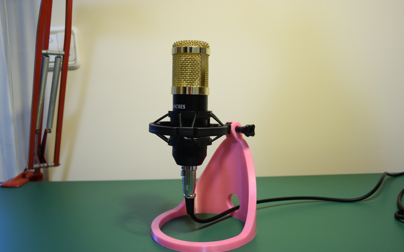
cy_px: 132
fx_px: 391
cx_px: 201
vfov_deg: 35.8
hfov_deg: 54.6
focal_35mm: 36
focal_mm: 23
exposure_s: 1/40
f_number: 3.8
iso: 640
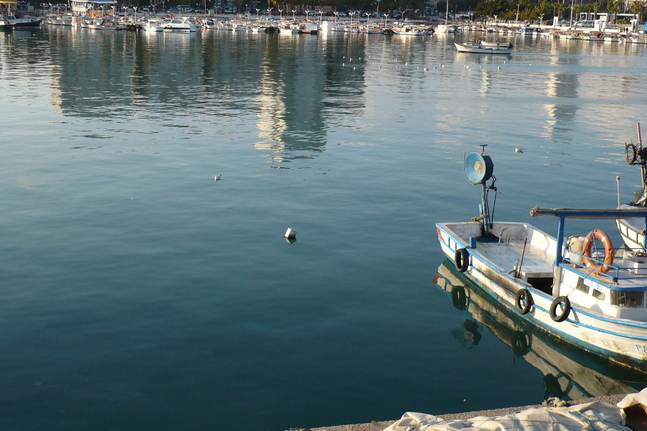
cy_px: 143
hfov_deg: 41.6
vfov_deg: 28.5
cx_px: 246
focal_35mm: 47
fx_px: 845
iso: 100
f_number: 2.8
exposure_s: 1/640
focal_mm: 5.8
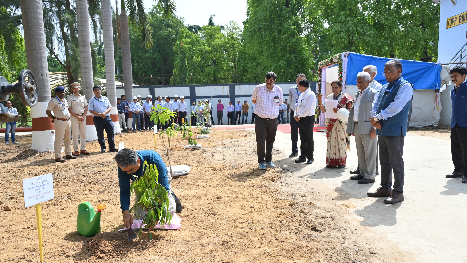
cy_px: 155
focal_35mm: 30
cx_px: 234
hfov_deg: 65.1
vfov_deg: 39.4
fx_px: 366
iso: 200
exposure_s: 1/320
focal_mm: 27.5
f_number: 7.1
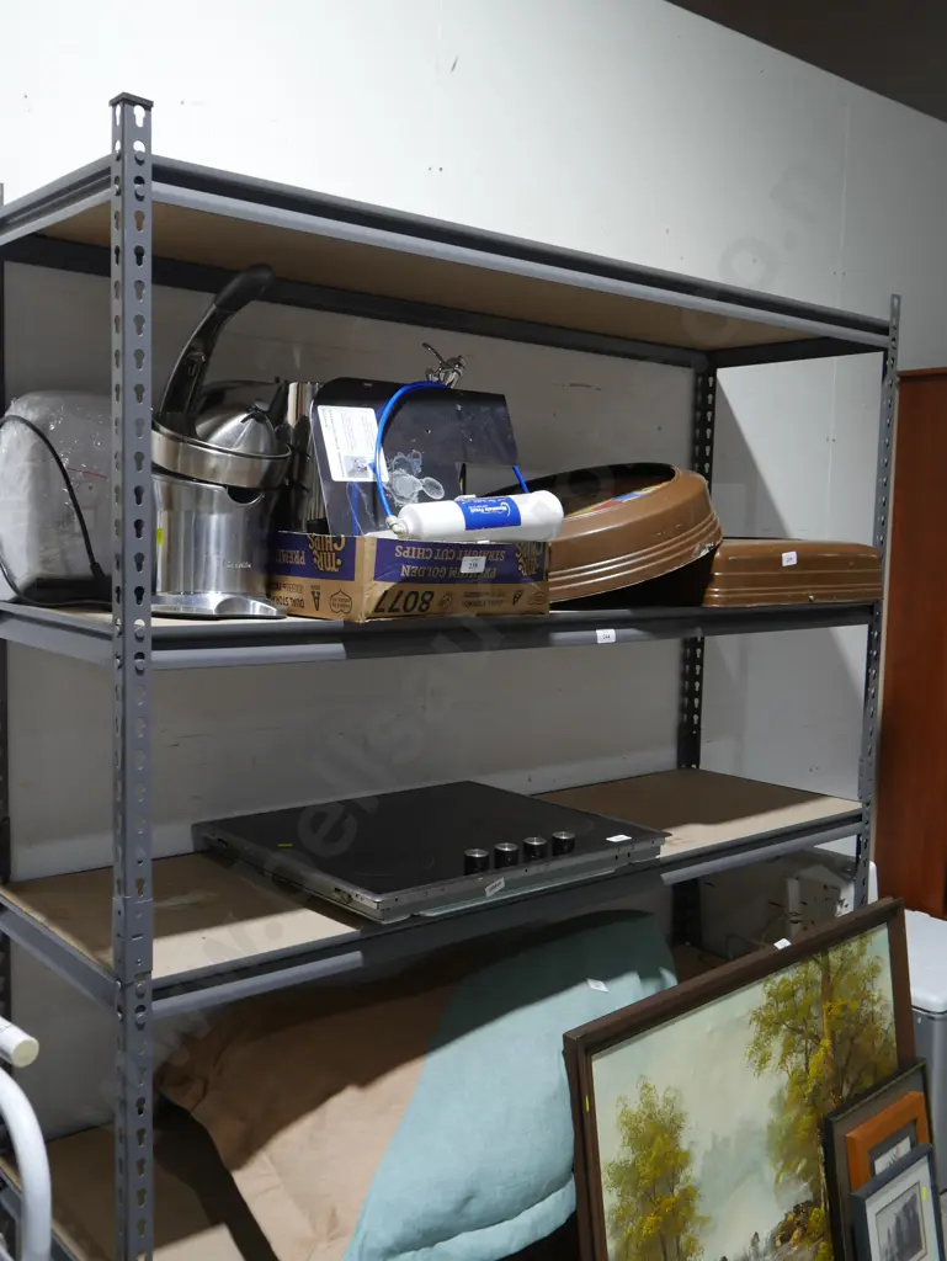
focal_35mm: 32
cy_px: 630
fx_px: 1166
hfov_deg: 44.2
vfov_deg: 56.8
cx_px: 474
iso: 400
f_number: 4.5
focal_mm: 16
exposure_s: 1/60
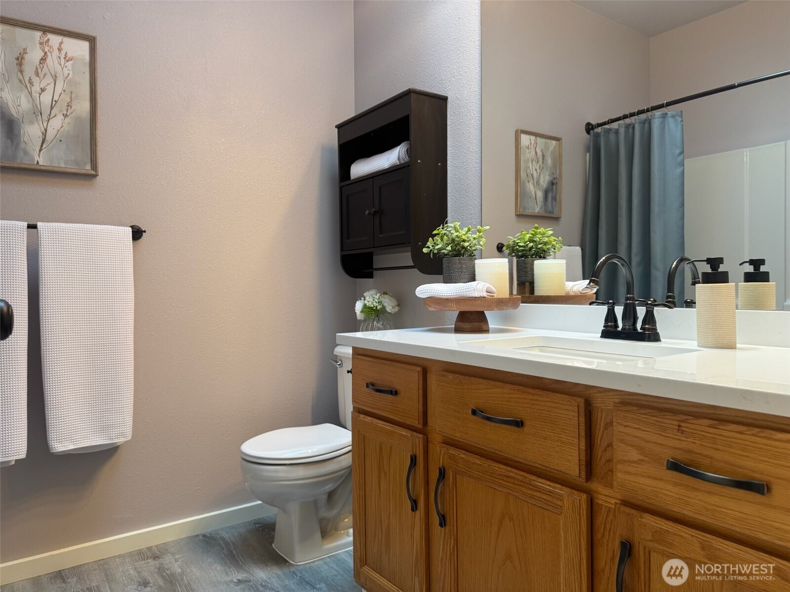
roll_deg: +0.8
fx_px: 548
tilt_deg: -1.4
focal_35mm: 24
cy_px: 296
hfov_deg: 71.6
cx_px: 395
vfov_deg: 56.8
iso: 160
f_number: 1.78
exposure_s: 1/120
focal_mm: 6.76
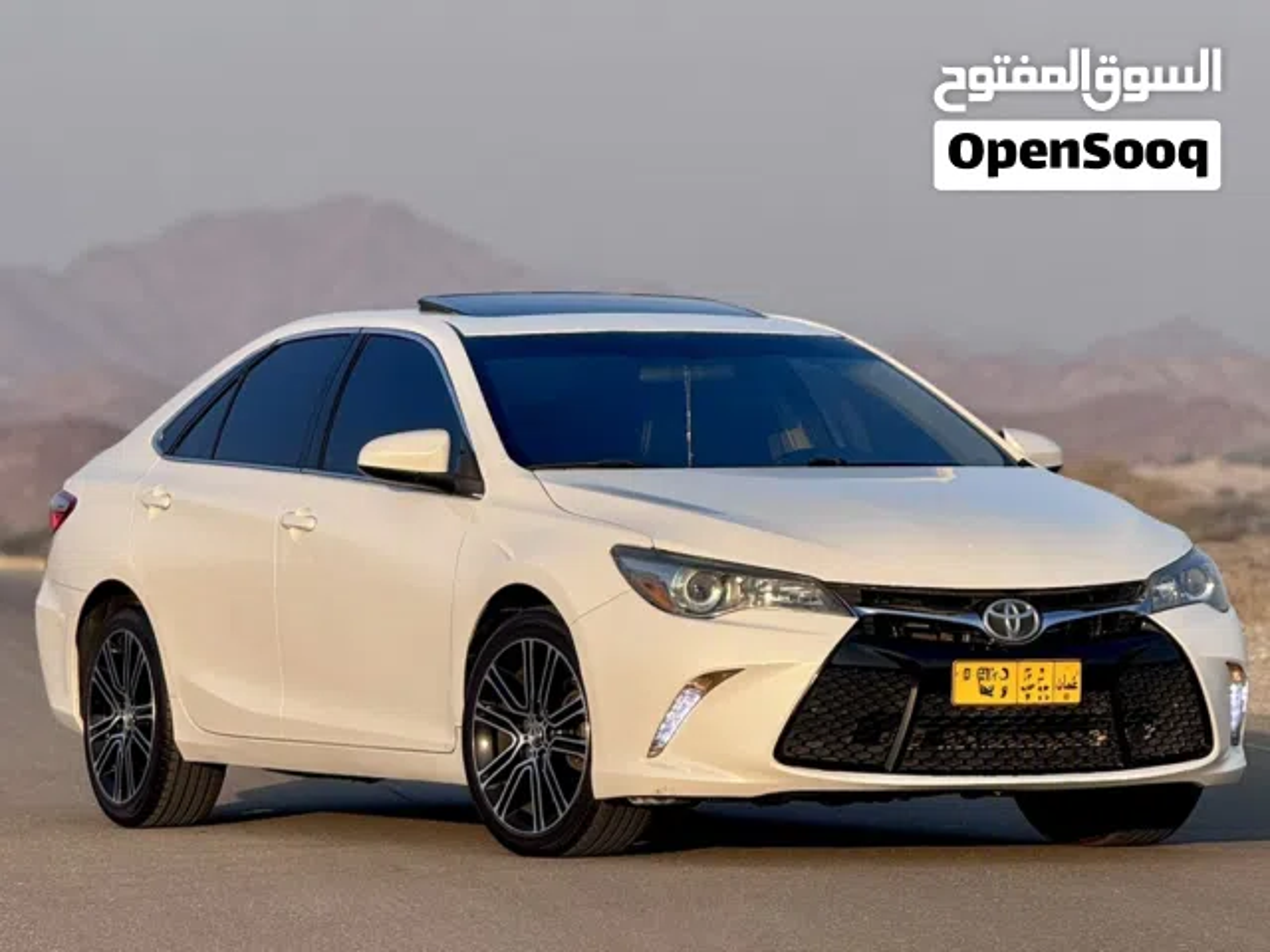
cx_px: 635
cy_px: 476
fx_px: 4403
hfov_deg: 16.4
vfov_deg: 12.3
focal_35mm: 120
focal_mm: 15.66
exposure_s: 1/751
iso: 50
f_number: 2.8
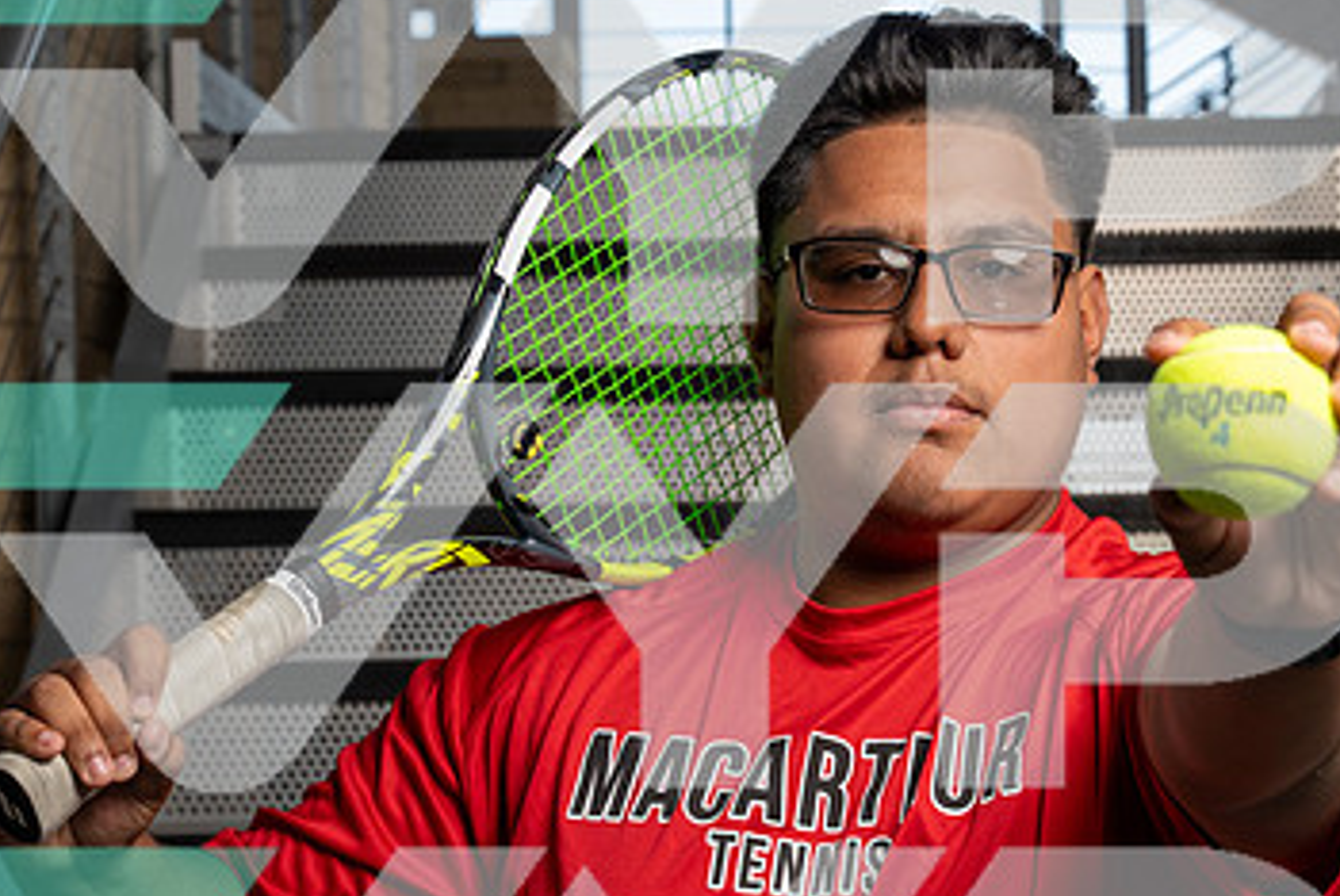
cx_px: 865
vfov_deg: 11.8
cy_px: 588
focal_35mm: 116
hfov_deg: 17.6
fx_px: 4321
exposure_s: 1/250
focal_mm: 70
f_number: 8
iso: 200
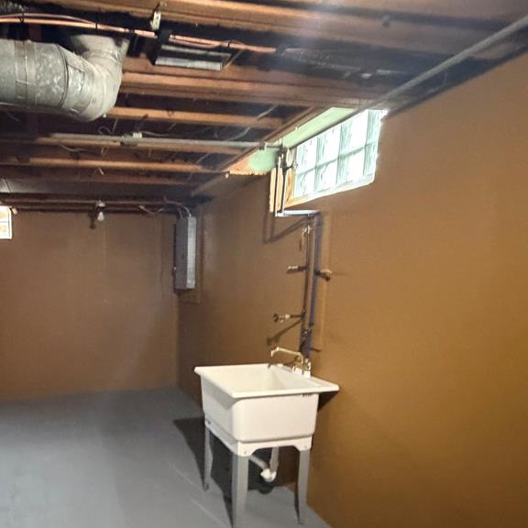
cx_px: 125
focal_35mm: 22
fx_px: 380
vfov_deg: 68.3
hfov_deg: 64.9
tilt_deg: -6.8
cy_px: 336
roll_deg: -0.8
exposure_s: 1/30
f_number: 2.2
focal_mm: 2.22
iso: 1250
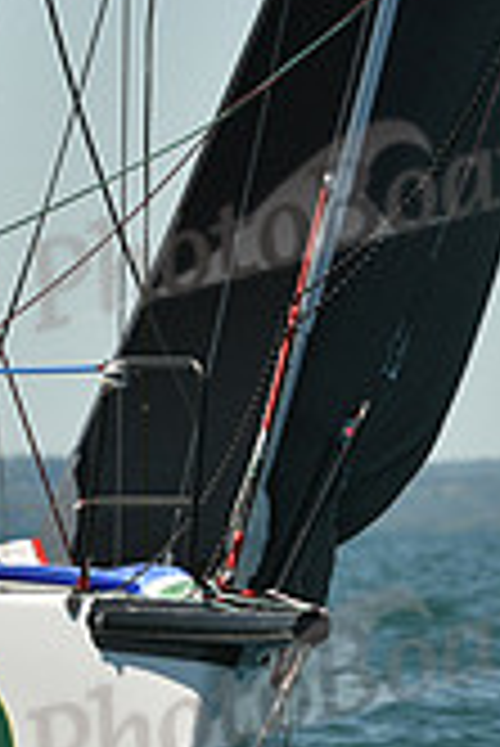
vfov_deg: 2.2
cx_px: -203
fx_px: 19624
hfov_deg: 1.5
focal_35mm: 944
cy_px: 511
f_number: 7.1
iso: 250
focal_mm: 270
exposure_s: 1/1250
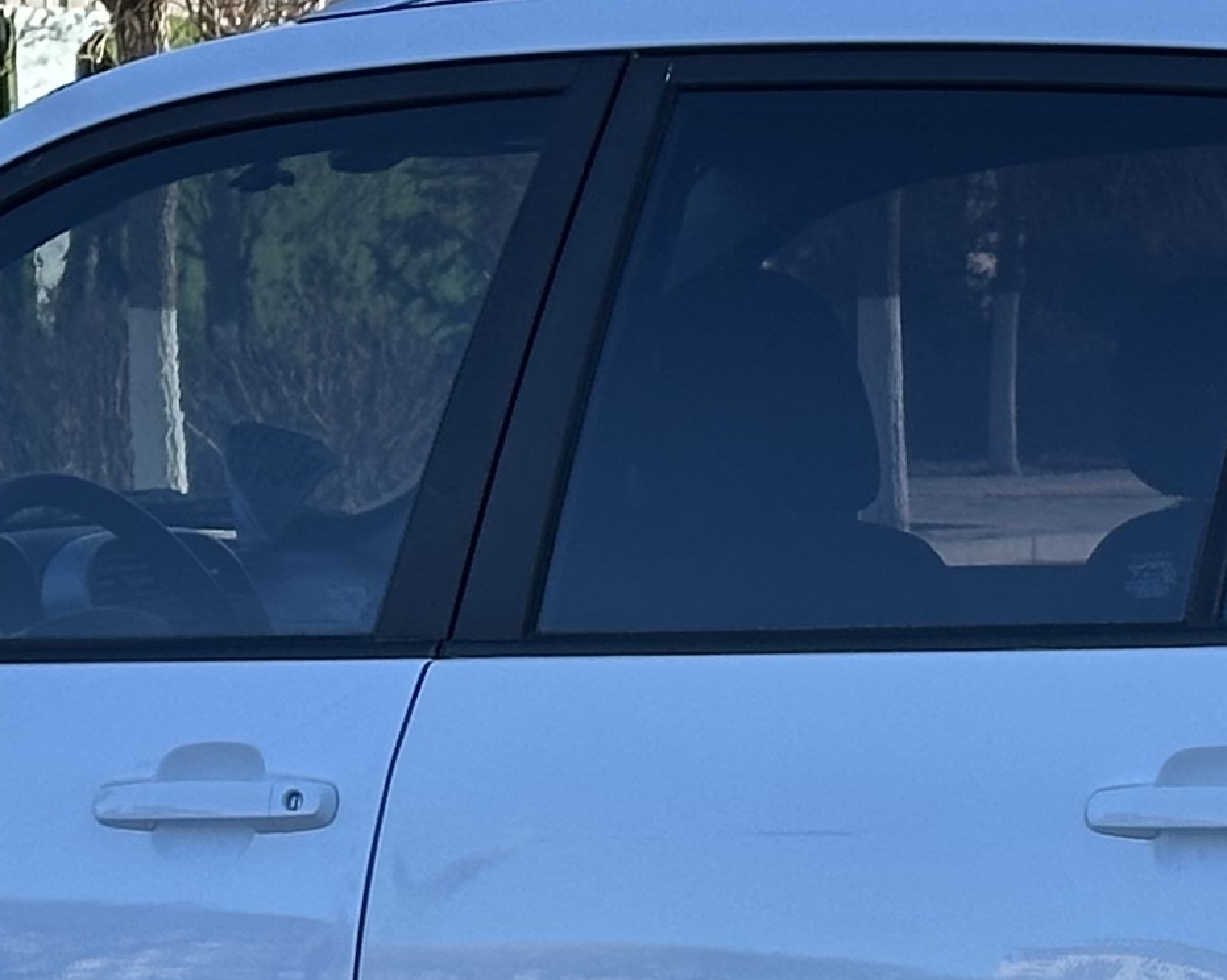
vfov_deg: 7.6
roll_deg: -0.3
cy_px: 900
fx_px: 7369
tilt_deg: -5.0
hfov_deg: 9.5
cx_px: 978
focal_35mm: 203
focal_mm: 6.86
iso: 64
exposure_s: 1/1272
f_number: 1.78
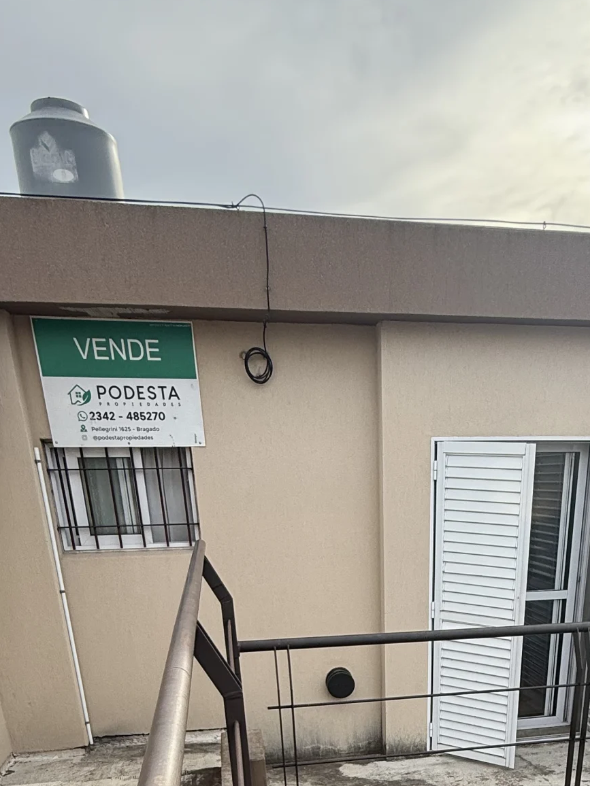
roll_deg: +1.9
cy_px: 762
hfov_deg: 44.8
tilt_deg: -24.2
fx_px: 704
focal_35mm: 31
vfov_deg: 49.2
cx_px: 391
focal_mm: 2.22
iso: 50
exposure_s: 1/540
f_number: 2.2
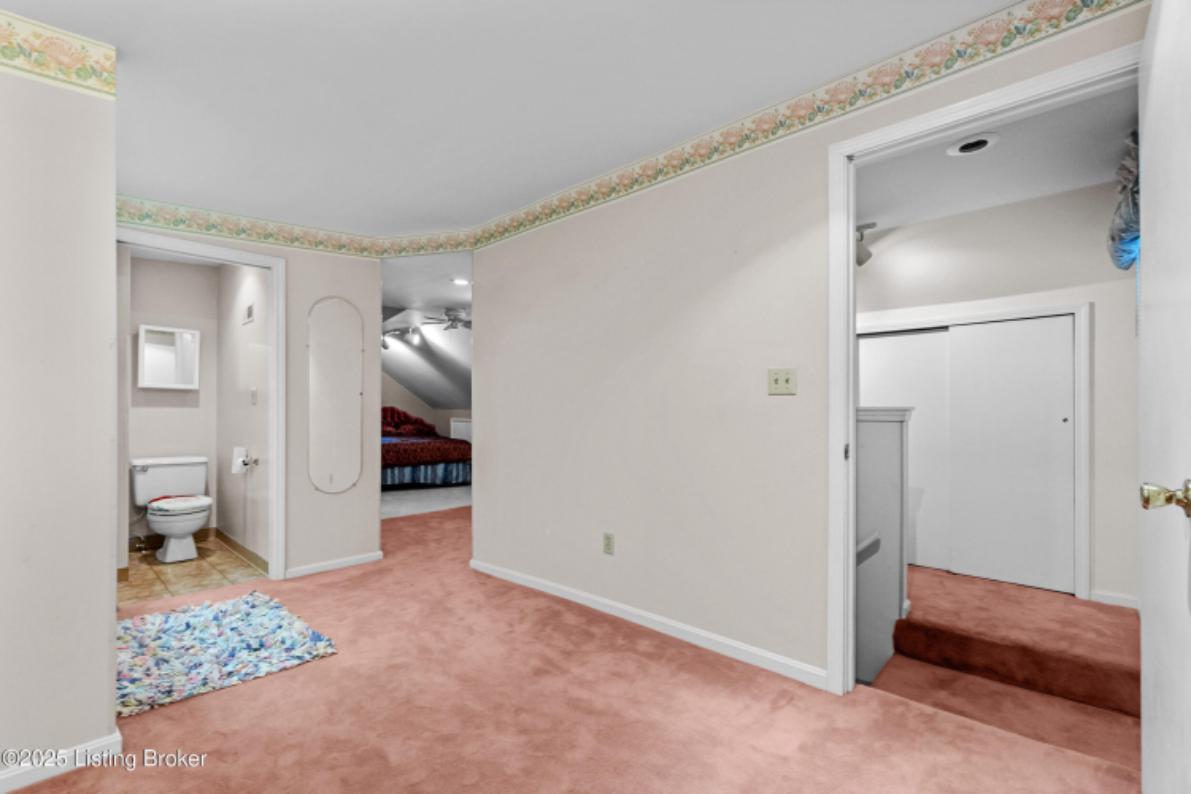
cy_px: 397
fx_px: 496
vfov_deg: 77.3
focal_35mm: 15
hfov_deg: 100.4
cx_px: 596
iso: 400
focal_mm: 10
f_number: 8
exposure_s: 1/4
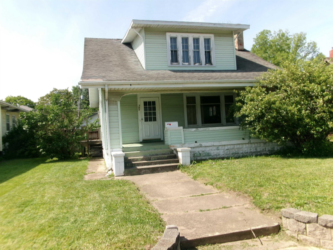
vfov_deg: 49.7
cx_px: 166
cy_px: 125
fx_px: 269
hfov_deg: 63.5
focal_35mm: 28
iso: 100
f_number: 10.8
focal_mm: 5.1
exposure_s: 1/70
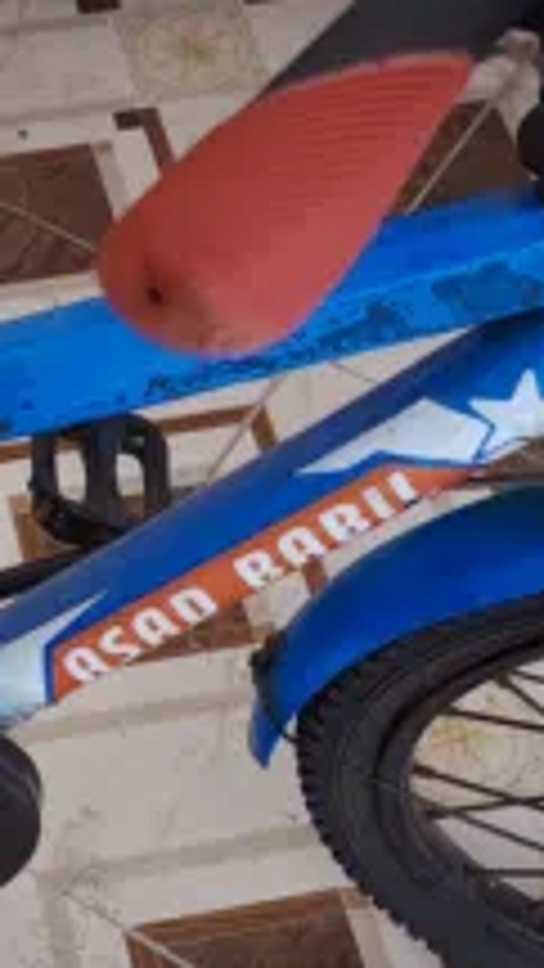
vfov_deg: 27.2
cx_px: 0
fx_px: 1999
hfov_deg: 15.2
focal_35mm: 78
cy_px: 522
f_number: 1.75
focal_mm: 5.25
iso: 8128
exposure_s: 1/11.1
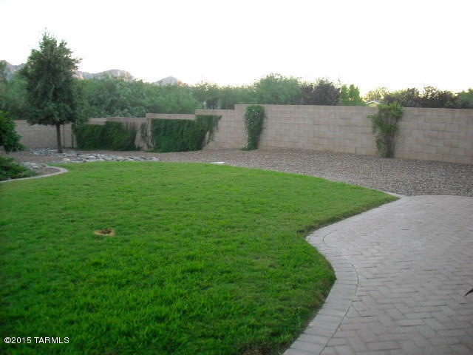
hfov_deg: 52.6
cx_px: 236
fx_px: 478
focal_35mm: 35
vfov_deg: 40.7
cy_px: 178
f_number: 2.8
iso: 295
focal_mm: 5.7
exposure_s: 1/60
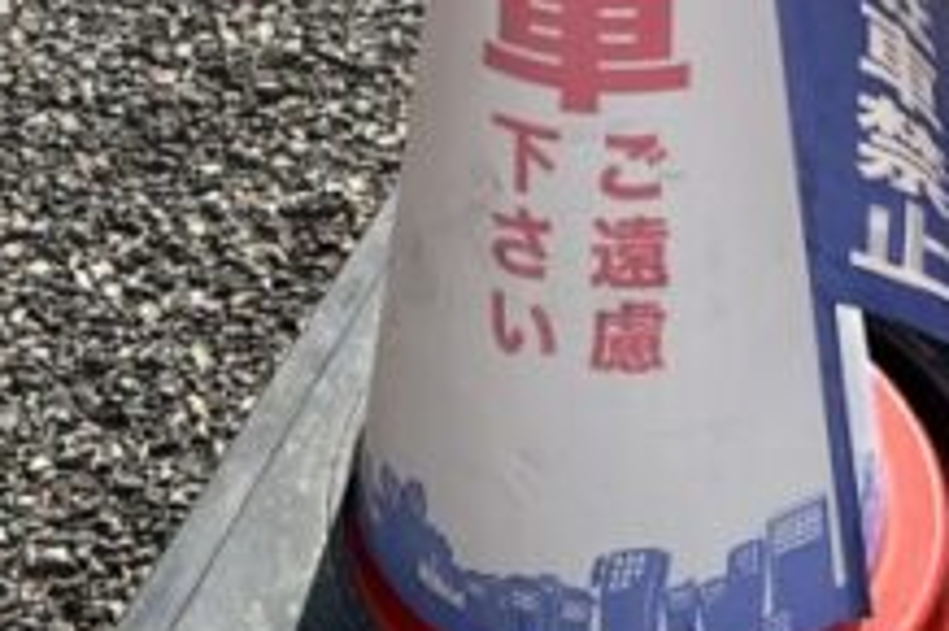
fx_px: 3345
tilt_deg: -28.8
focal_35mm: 127
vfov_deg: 10.2
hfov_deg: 16.1
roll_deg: -2.4
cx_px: 679
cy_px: -492
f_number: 1.5
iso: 50
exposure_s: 1/3356
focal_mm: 5.7
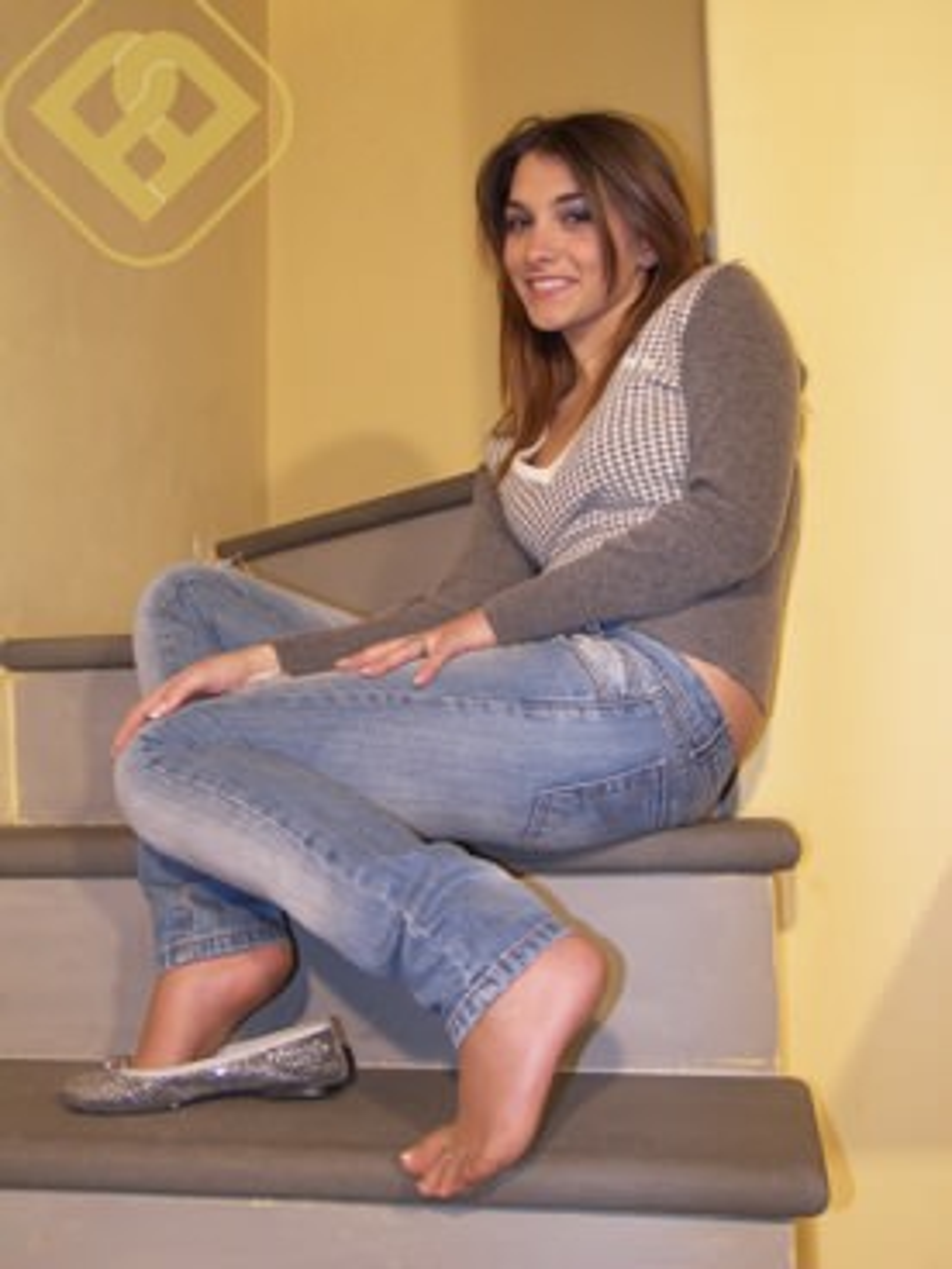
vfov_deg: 49.0
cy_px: 634
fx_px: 1393
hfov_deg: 37.7
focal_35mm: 38
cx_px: 476
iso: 100
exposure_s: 1/40
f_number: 3.2
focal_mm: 8
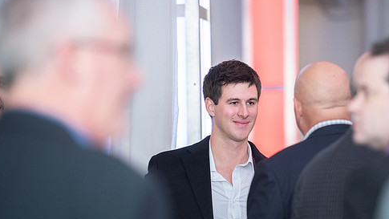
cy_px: 133
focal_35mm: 238
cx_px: 225
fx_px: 2455
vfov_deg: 5.1
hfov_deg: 9.1
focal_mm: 190
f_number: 2.8
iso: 1600
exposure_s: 1/200
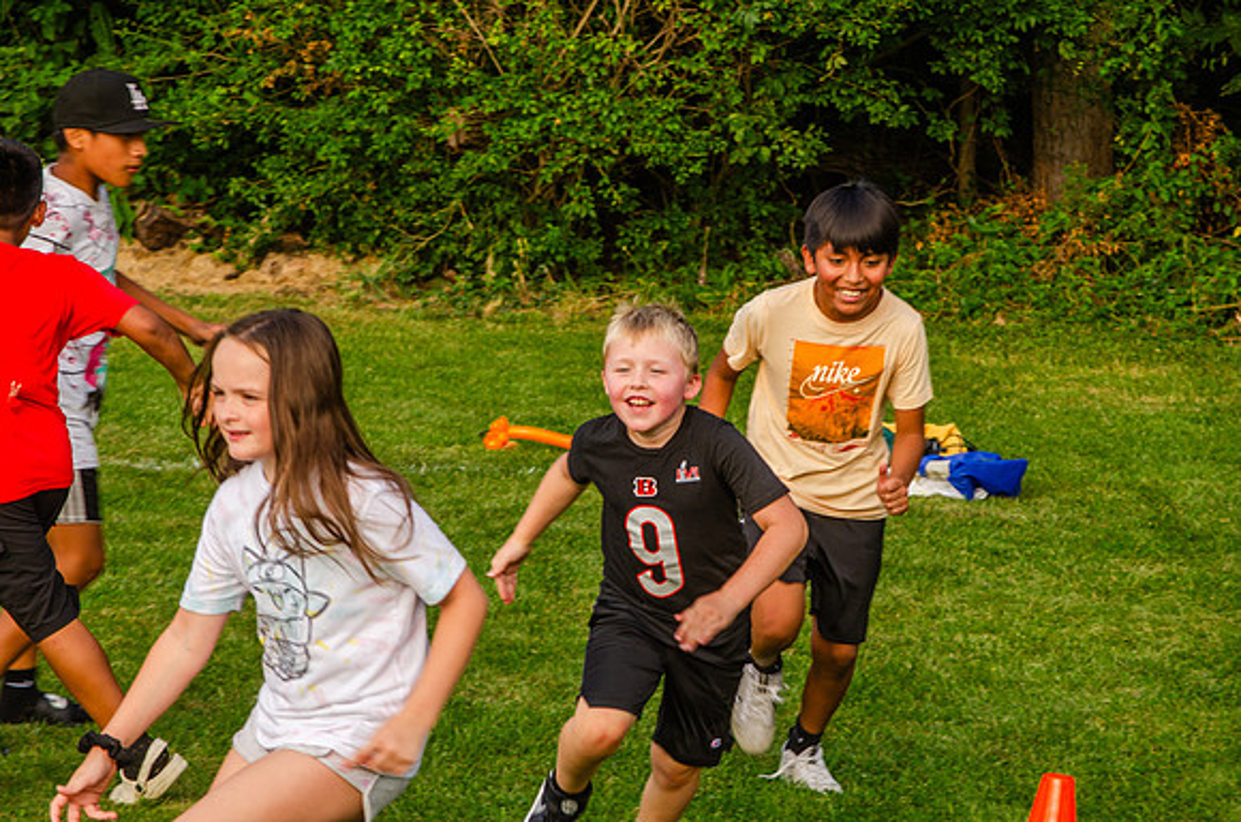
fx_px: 5417
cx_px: 620
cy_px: 411
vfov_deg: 8.7
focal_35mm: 158
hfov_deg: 13.1
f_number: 8
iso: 200
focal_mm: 105
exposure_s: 1/250
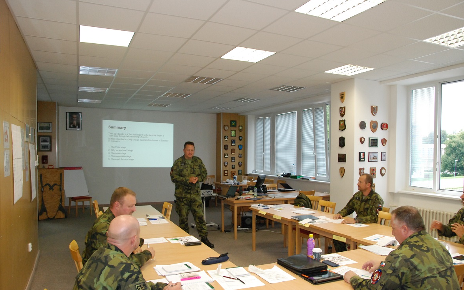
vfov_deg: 46.7
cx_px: 235
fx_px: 335
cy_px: 158
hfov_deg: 69.3
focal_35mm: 27
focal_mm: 17
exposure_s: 1/60
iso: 1000
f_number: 5
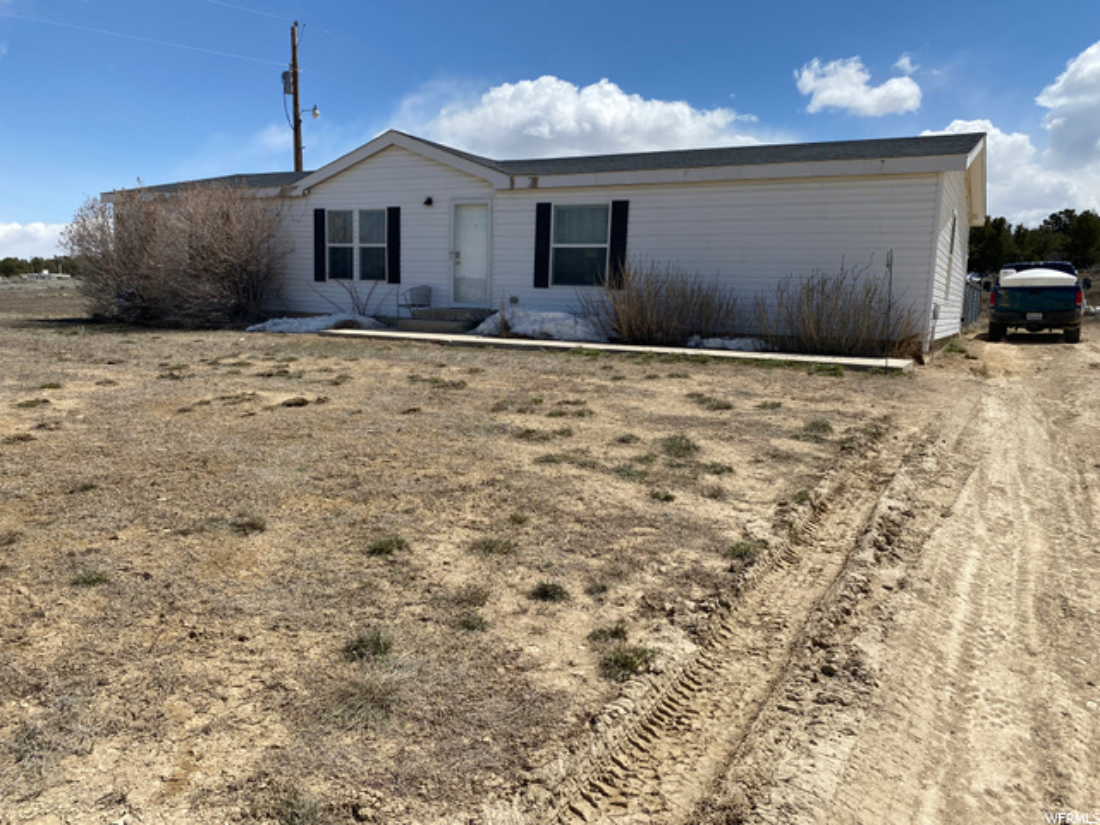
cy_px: 412
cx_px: 550
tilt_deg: -8.1
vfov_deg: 53.1
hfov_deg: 67.3
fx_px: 826
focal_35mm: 26
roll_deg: -1.4
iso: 32
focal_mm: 4.25
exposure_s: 1/4444
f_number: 1.8
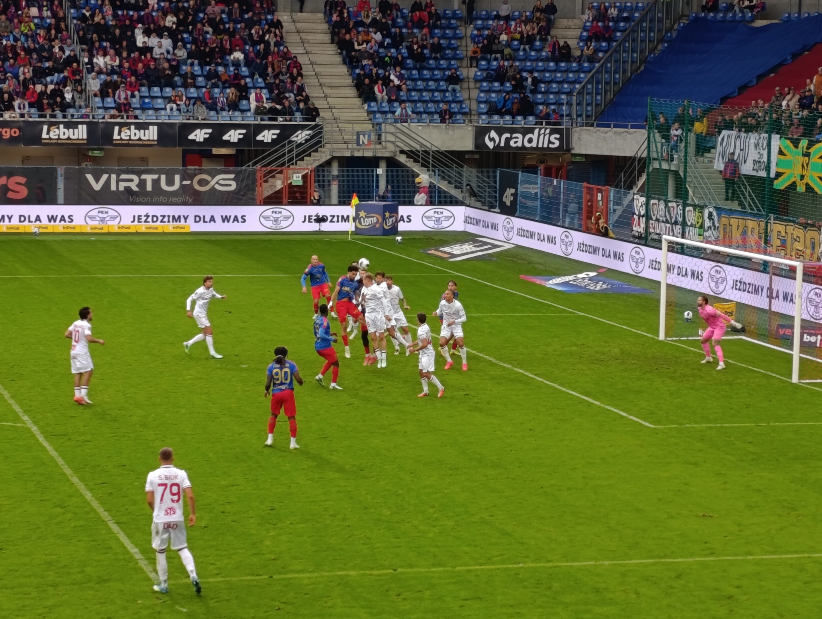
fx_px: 2259
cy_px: 301
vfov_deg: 15.6
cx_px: 421
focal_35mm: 95
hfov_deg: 20.6
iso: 168
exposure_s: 1/99.9
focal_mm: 6.11
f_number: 1.65
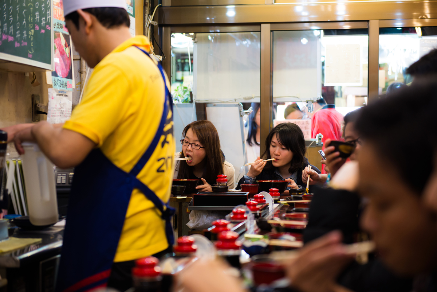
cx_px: 218
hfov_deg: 28.8
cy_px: 146
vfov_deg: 19.5
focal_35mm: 70
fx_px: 850
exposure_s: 1/160
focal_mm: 70
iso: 800
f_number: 3.2
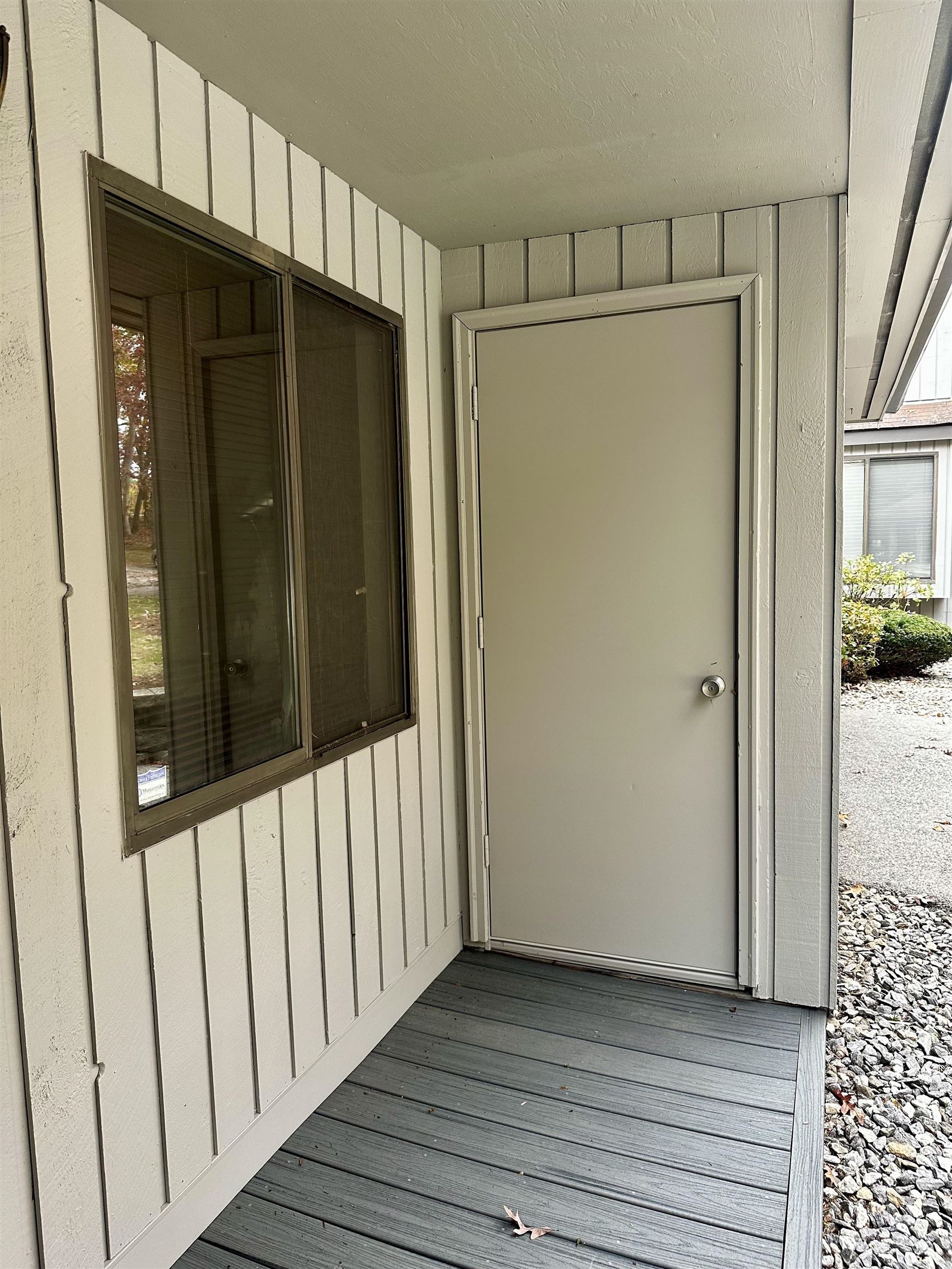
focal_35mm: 24
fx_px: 880
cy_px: 634
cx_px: 476
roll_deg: +0.2
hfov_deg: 56.8
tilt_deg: -5.1
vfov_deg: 71.6
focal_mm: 6.86
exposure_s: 1/121
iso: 125
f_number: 1.78
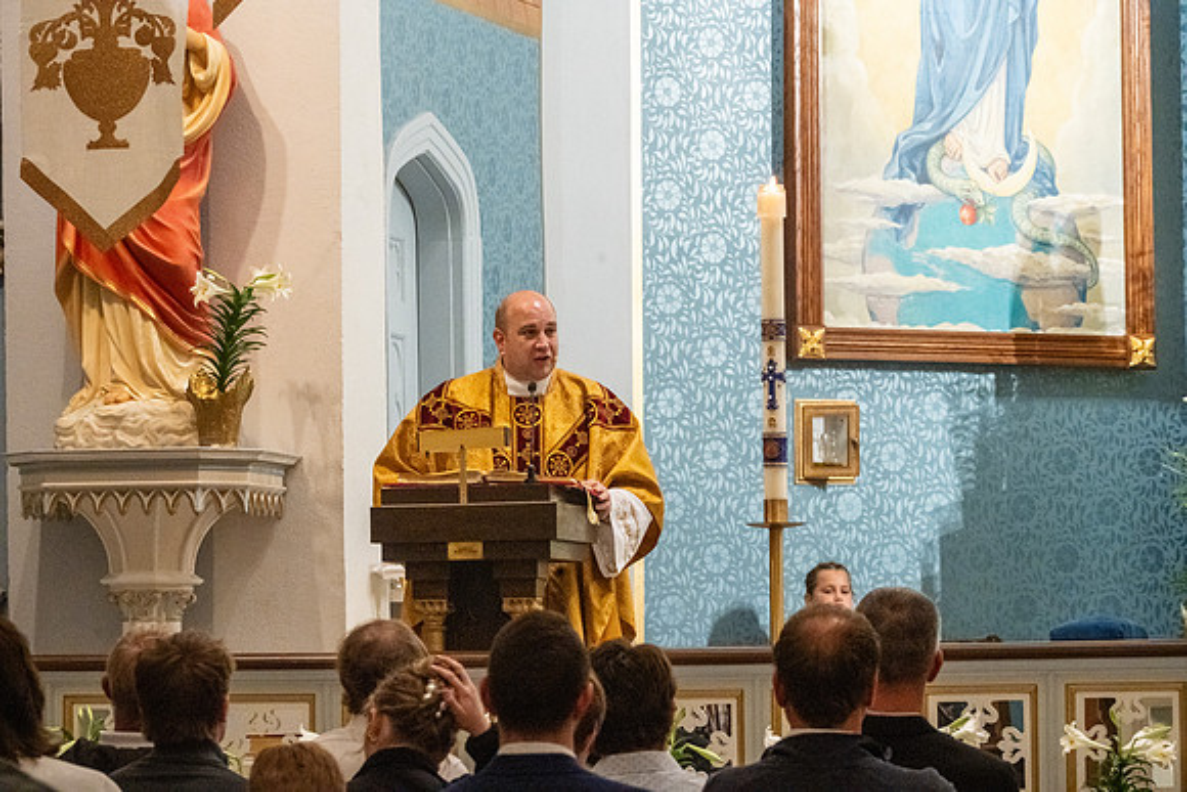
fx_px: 6596
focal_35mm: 200
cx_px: 594
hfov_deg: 10.3
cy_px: 396
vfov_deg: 6.9
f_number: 11
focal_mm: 200
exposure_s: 1/60
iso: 5000
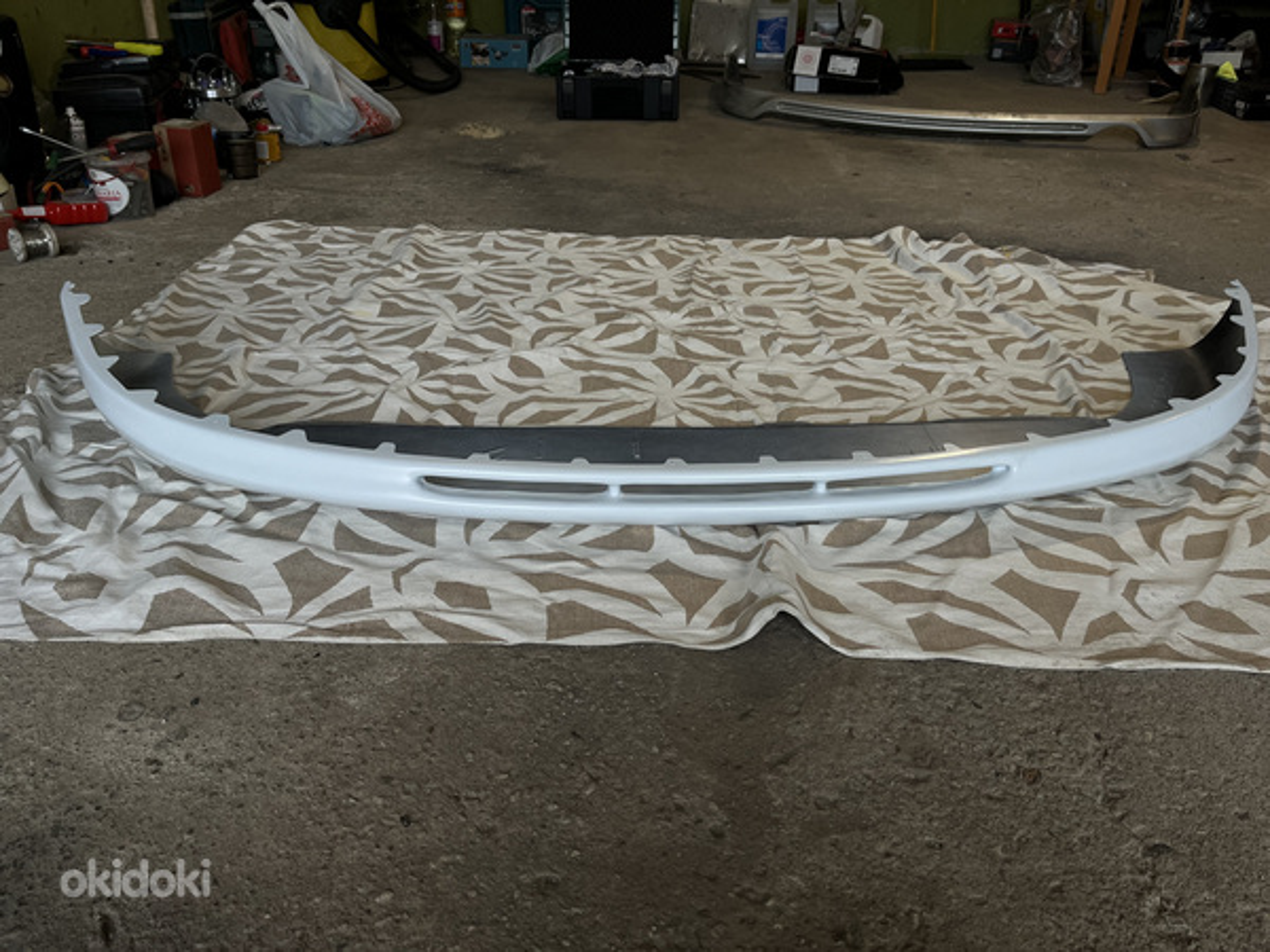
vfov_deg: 53.1
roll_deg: +0.3
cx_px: 635
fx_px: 954
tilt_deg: -30.5
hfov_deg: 67.3
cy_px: 476
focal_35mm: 26
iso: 50
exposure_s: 1/484
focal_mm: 5.1
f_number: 1.6
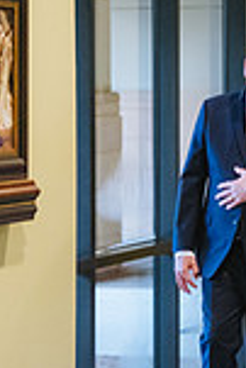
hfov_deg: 7.4
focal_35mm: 185
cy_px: 151
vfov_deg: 11.1
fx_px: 1892
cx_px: 317
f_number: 2.8
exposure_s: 1/125
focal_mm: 62
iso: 3600
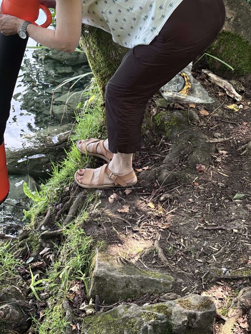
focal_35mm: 79
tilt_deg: -30.7
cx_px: 63
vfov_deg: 24.5
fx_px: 764
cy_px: 85
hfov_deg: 18.5
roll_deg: -6.2
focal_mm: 5.96
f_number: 1.6
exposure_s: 1/170
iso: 40
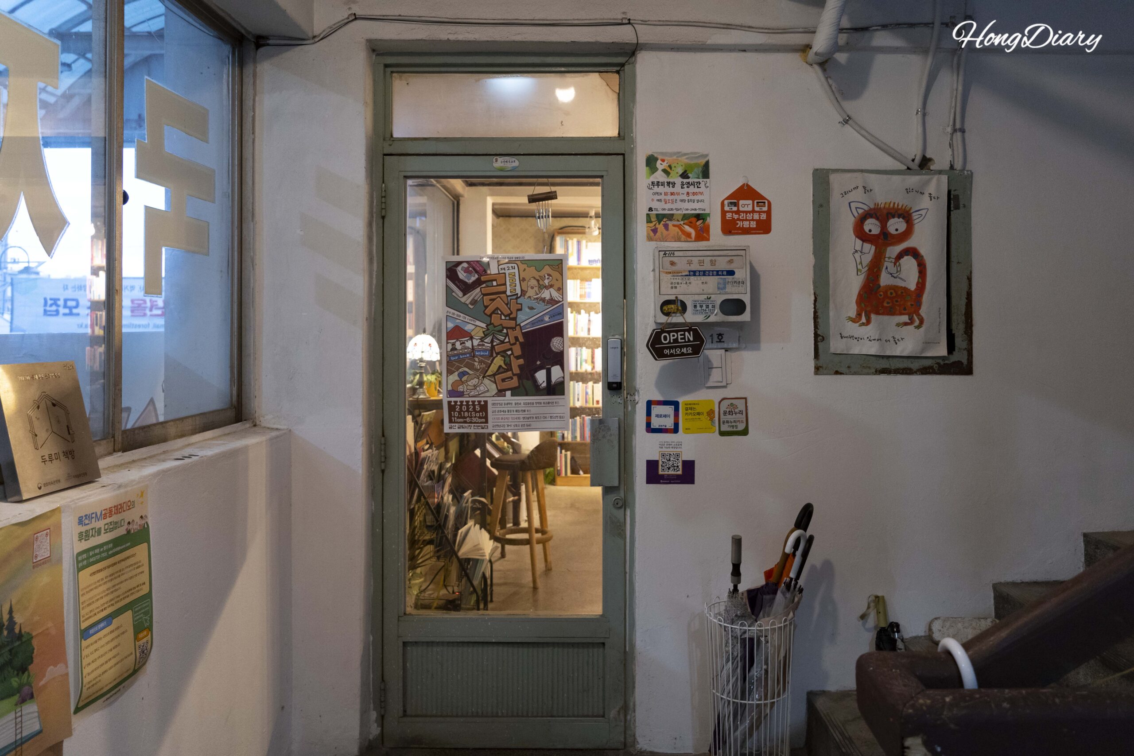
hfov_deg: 65.5
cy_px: 378
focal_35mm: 28
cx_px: 567
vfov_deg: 46.4
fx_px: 882
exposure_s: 1/160
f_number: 4
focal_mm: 28
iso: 5000
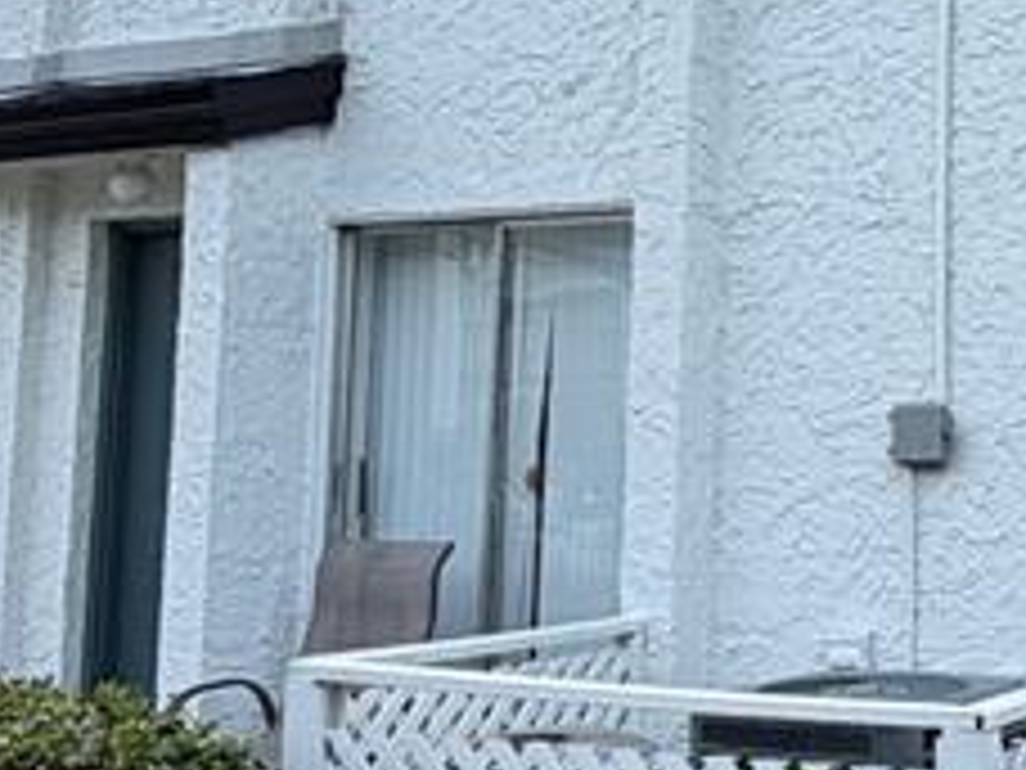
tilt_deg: +7.1
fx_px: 1867
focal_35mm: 63
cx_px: 1102
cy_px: 225
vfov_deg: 23.1
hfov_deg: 28.2
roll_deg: +0.0
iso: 40
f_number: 2.2
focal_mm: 2.22
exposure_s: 1/770
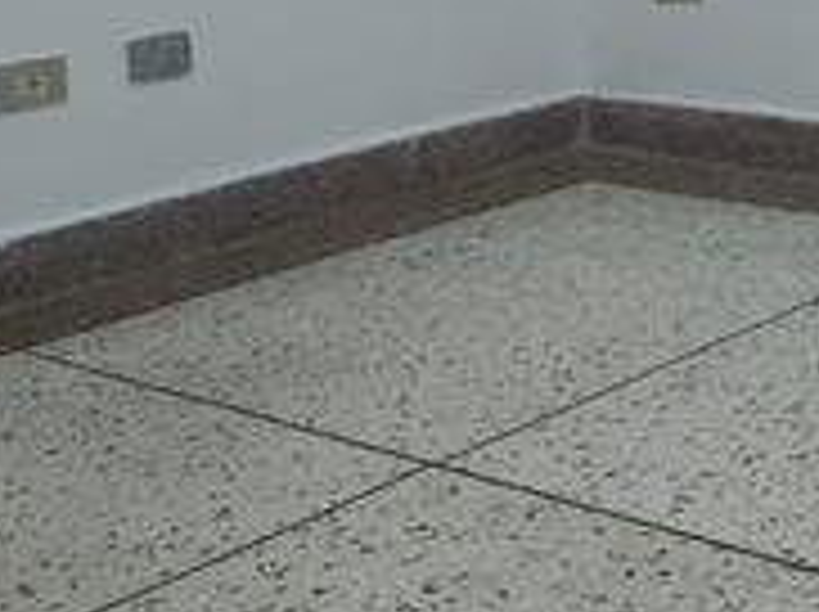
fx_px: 1914
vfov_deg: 17.2
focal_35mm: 81
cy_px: -166
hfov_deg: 23.4
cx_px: 756
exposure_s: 1/60
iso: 320
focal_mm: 6.19
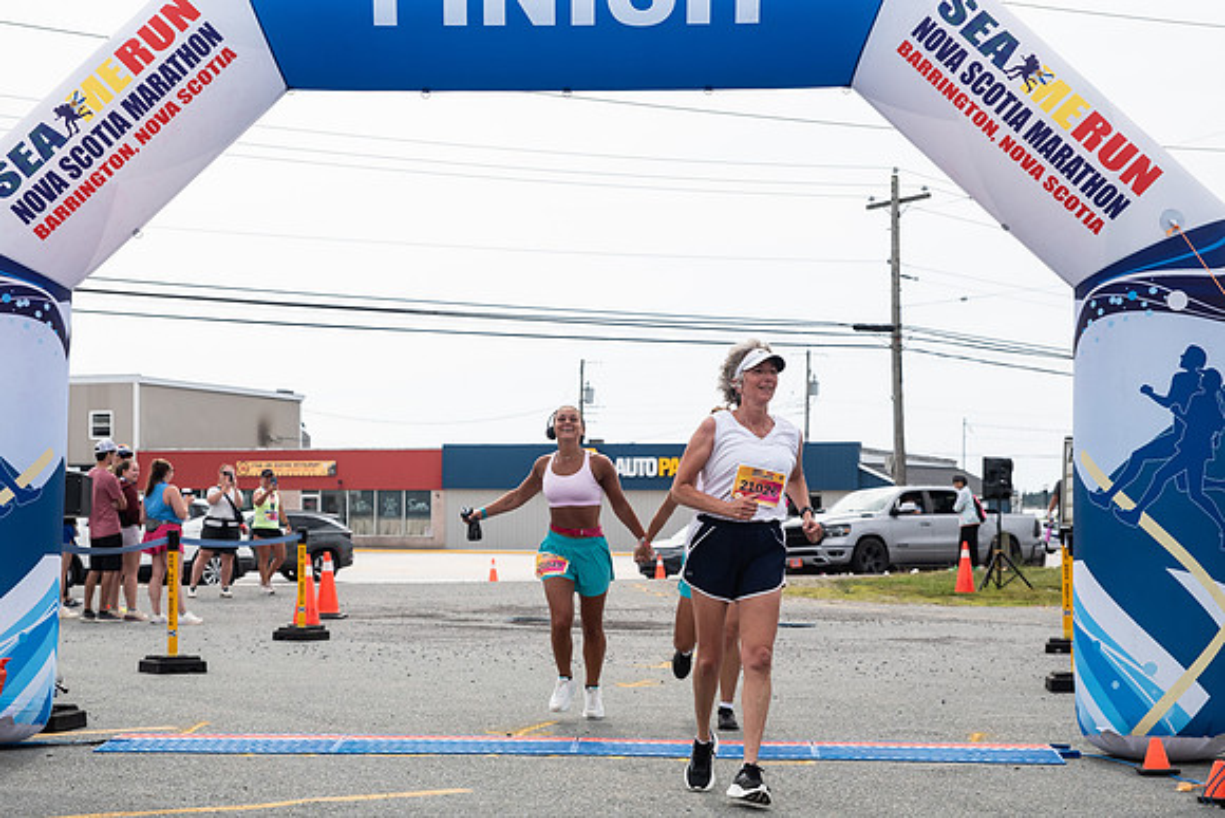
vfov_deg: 19.8
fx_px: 2343
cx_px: 547
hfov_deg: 29.3
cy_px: 476
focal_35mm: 69
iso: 800
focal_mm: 56
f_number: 4
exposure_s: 1/3200
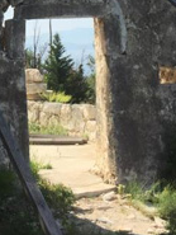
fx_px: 637
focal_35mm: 94
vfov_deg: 19.8
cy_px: -33
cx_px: -30
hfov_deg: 15.2
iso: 32
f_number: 2.2
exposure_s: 1/1799
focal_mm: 4.15
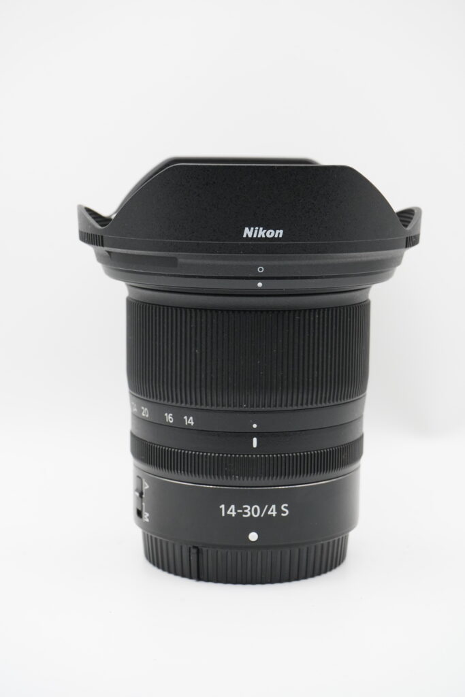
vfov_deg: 28.8
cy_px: 348
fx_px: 1356
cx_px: 232
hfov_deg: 19.5
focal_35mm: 70
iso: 4000
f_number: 11
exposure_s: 1/125
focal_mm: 70
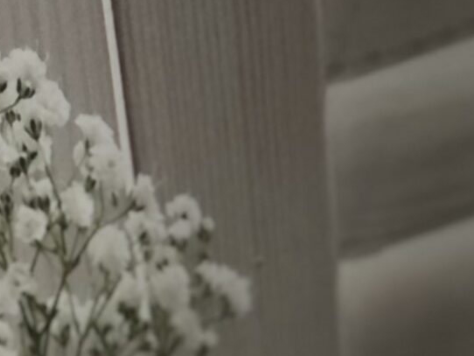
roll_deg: +1.8
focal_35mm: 269
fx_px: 3685
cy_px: 1102
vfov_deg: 5.2
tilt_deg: -36.5
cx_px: 568
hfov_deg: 7.3
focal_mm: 6.6
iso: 25
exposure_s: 1/33
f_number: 2.8
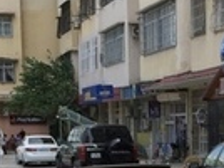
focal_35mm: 143
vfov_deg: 9.7
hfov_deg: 13.8
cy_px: 327
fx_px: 924
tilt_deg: -12.2
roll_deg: -0.8
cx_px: 165
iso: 32
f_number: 2.2
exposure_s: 1/1068
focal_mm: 4.15
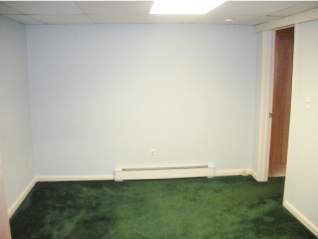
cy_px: 120
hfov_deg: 52.6
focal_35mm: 35
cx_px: 159
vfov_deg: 40.7
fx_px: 322
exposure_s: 1/30
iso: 400
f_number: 3.5
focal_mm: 6.3
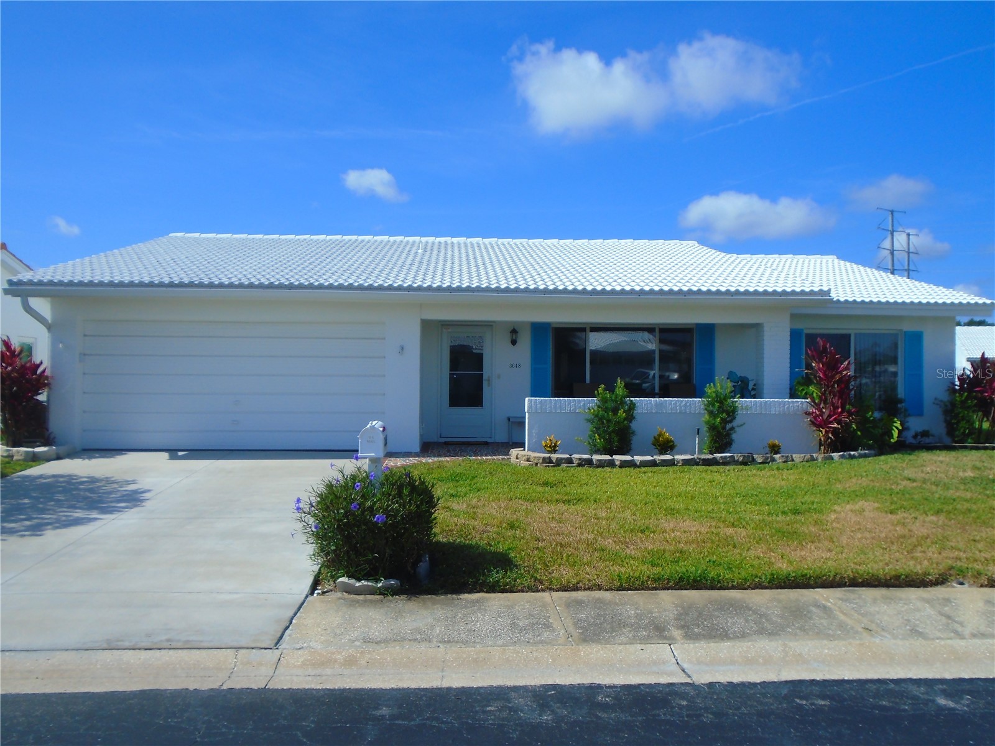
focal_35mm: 31
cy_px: 373
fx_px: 891
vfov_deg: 45.4
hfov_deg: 58.4
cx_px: 498
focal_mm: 5.5
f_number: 8.8
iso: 100
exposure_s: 1/250
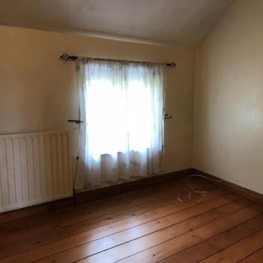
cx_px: 178
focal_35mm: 34
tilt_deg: -12.2
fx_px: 292
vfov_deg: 48.4
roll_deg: -3.7
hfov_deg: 47.5
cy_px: 135
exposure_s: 1/20
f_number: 1.8
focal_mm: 3.99
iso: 40
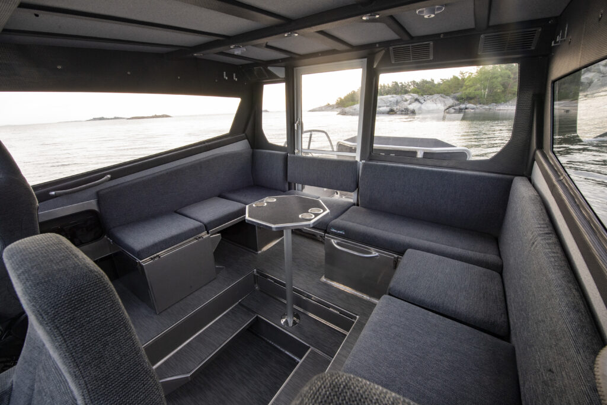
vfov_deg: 81.2
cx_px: 304
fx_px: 236
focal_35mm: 14
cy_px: 202
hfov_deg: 104.2
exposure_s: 1/60
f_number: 11
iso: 1000
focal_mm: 14
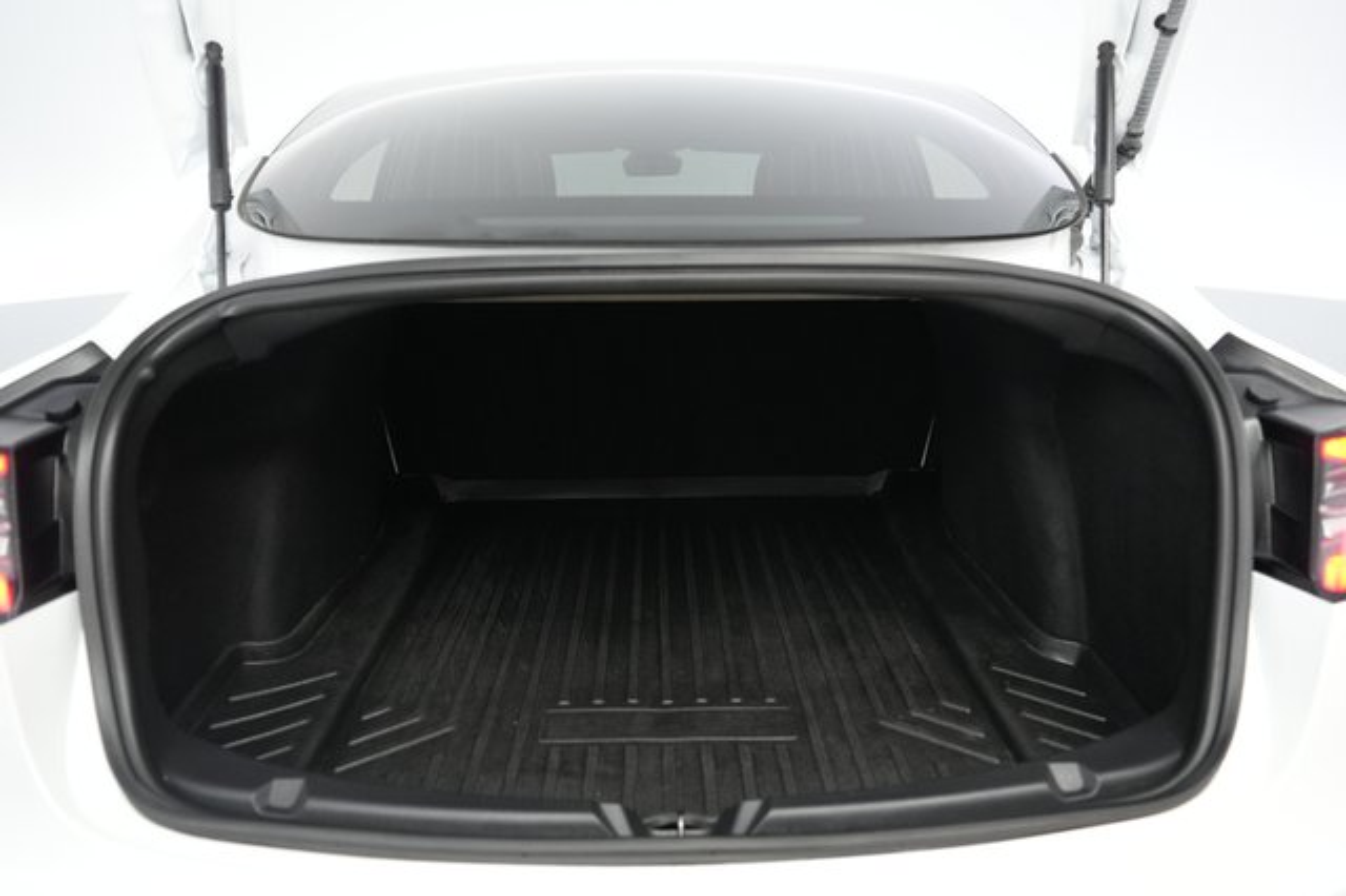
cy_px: 448
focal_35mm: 25
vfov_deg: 51.2
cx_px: 673
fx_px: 934
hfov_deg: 71.5
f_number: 2.8
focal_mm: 25
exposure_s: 1/160
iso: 5000
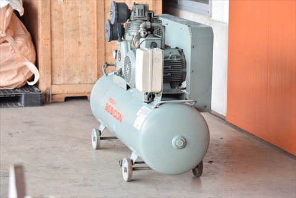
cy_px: 99
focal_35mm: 102
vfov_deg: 13.4
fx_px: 839
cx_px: 148
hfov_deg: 20.0
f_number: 6.3
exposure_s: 1/200
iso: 1250
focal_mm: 68
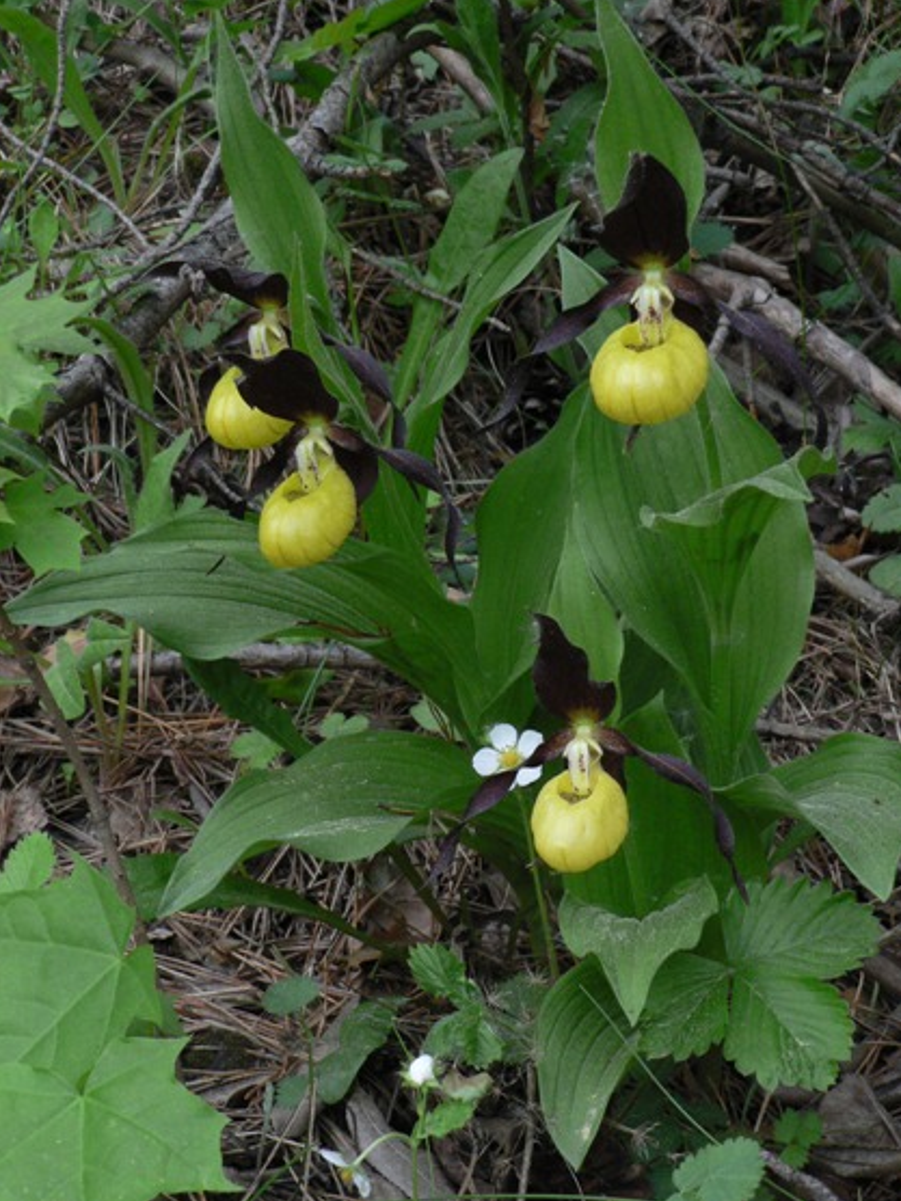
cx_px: 454
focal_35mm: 81
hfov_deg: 18.2
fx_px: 2811
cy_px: 597
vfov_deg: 24.1
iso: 200
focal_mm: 13.4
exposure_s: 1/60
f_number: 7.1
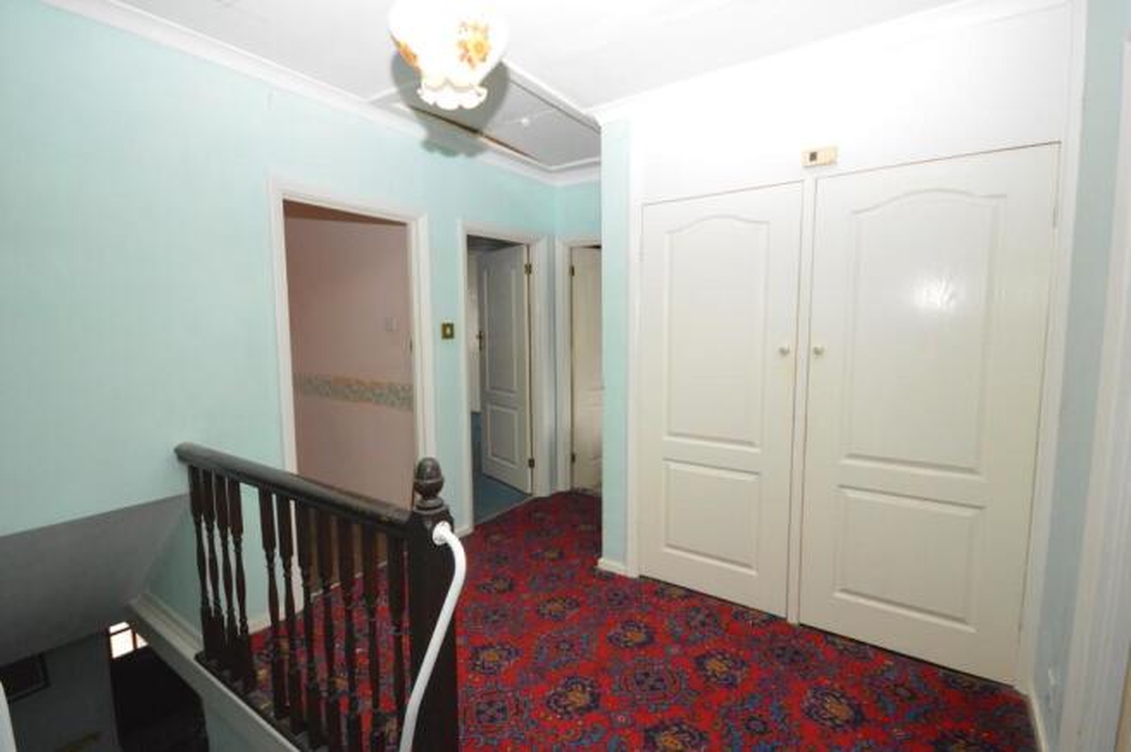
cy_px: 376
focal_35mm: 15
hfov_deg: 100.4
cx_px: 566
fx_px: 471
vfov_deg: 77.2
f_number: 4
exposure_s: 1/60
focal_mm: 10
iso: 3200
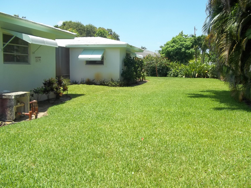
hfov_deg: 56.8
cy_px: 94
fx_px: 232
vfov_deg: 44.2
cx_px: 126
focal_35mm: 32
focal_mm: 5.7
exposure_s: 1/100
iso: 64
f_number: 8.8
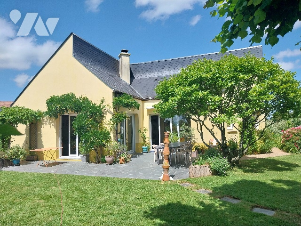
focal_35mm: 26
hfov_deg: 67.3
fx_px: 226
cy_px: 113
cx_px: 150
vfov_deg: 53.1
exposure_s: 1/859
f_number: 1.8
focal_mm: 4
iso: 25
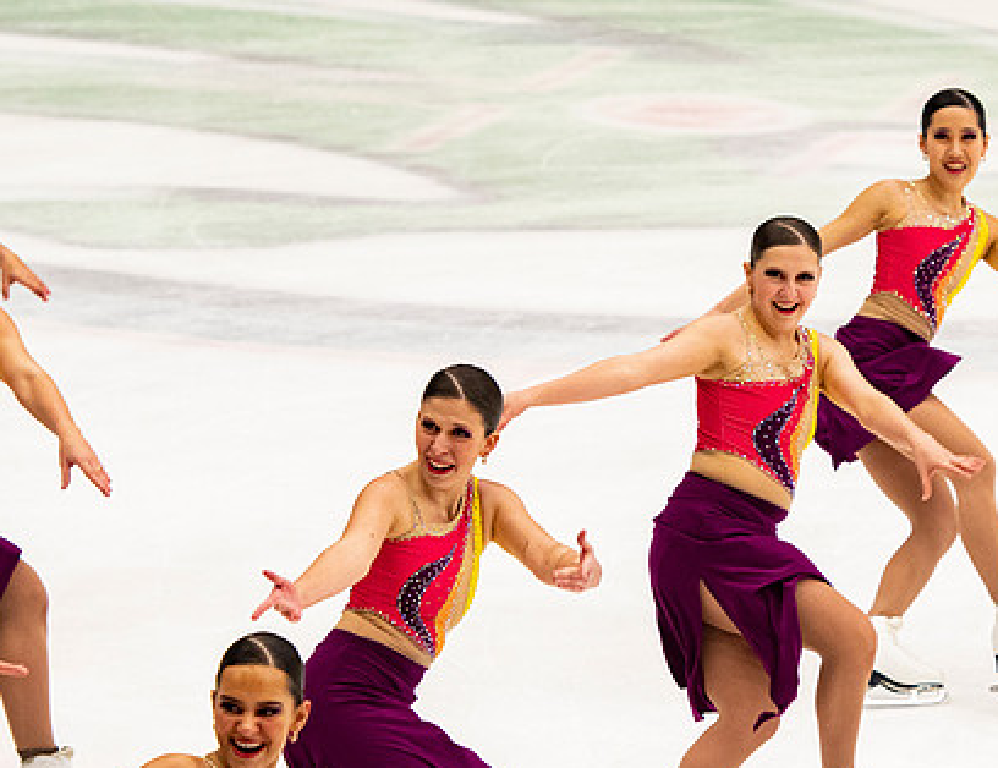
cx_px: 706
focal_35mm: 343
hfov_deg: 5.7
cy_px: 461
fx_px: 9983
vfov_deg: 4.4
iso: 1250
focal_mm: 135
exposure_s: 1/500
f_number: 4
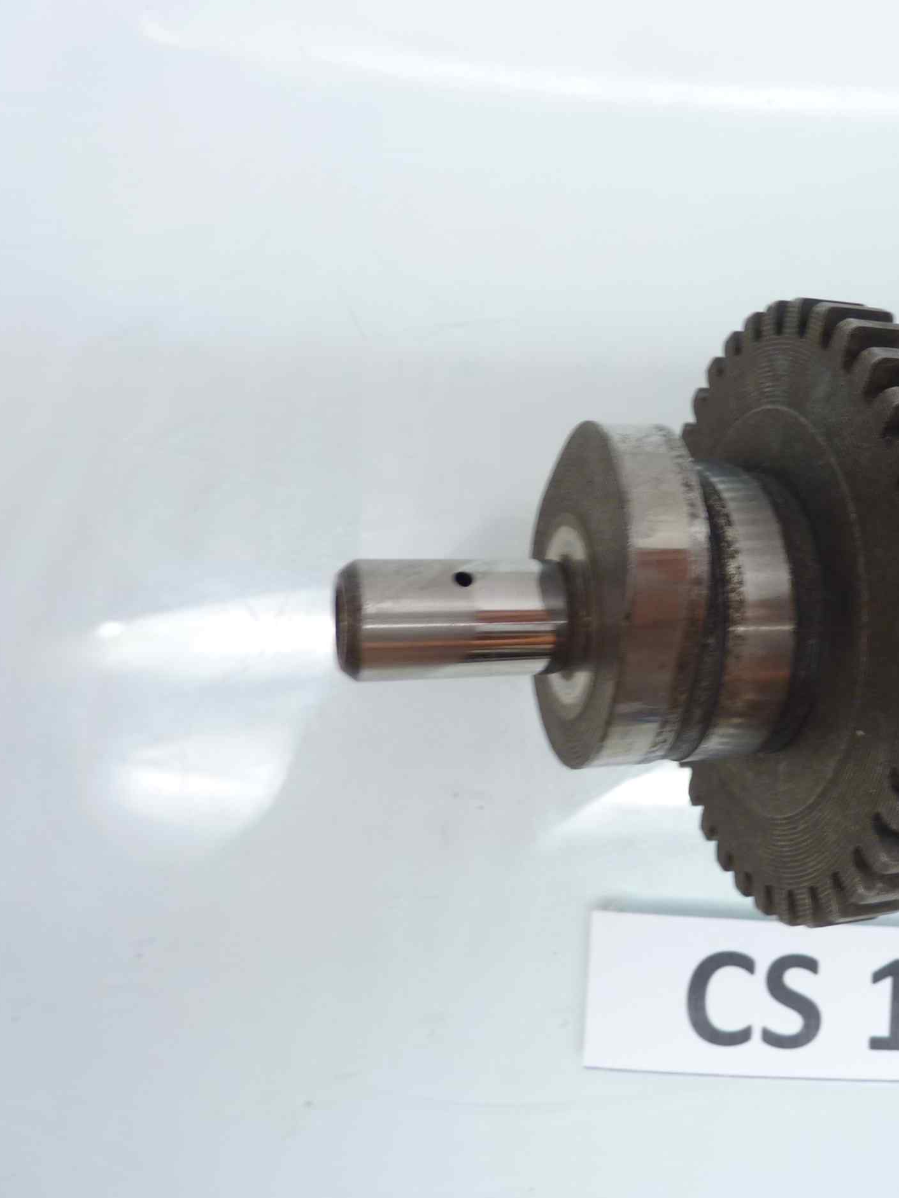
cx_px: 800
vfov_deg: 53.9
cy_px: 591
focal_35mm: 34
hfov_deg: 39.0
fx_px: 1177
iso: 80
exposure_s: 1/10
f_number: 3.3
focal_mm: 4.1
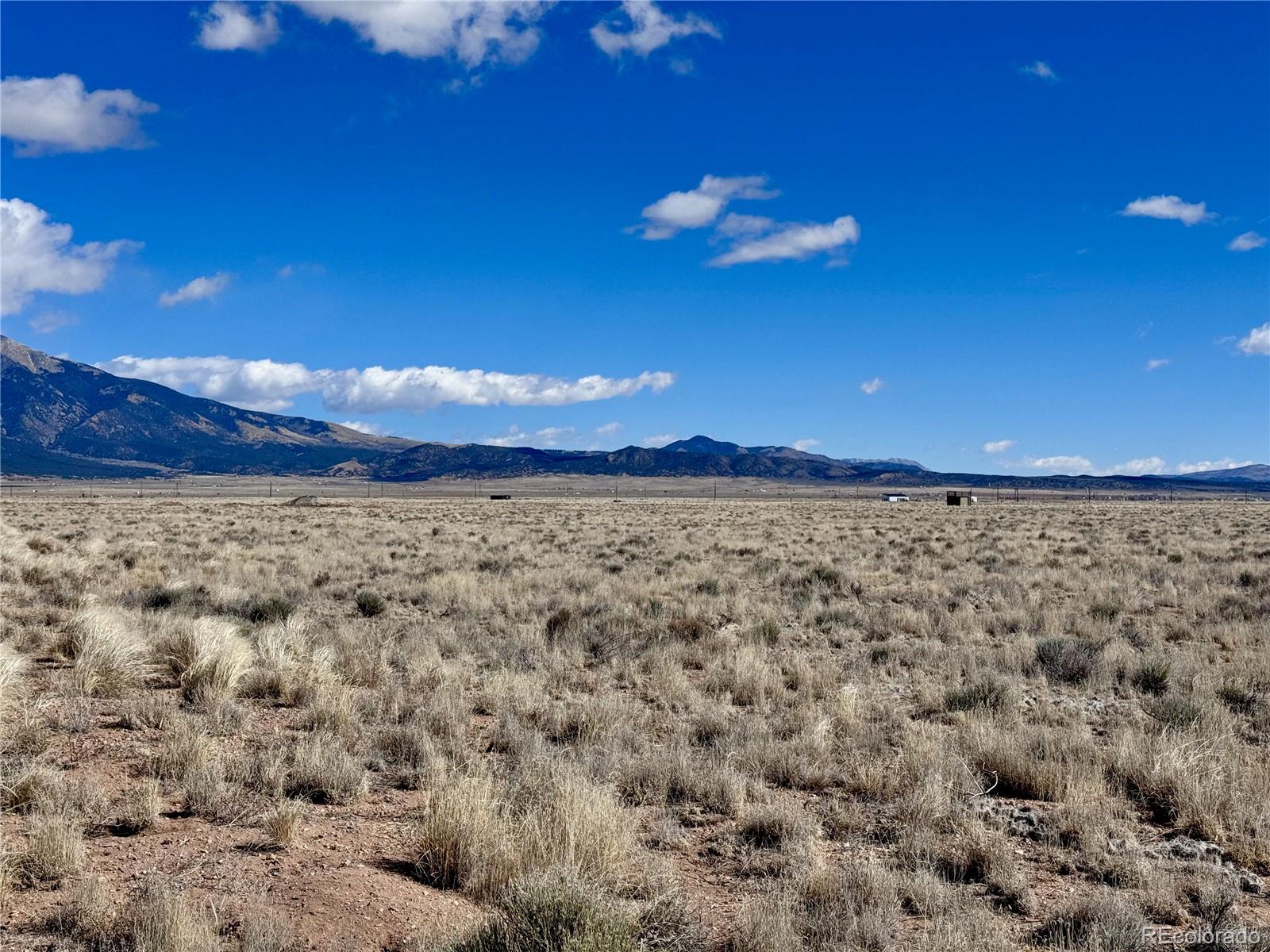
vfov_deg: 30.3
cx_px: 635
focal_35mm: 48
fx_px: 1761
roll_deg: -1.1
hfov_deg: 39.7
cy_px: 476
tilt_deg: -0.2
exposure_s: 1/9009
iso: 64
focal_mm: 6.76
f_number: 1.78
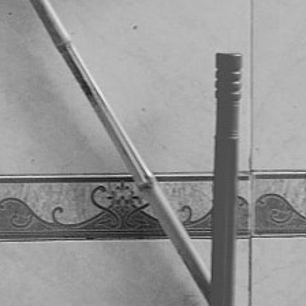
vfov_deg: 8.1
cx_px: -139
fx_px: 2120
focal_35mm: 212
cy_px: -141
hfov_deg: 8.1
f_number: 5
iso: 1600
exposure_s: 1/38
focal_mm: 23
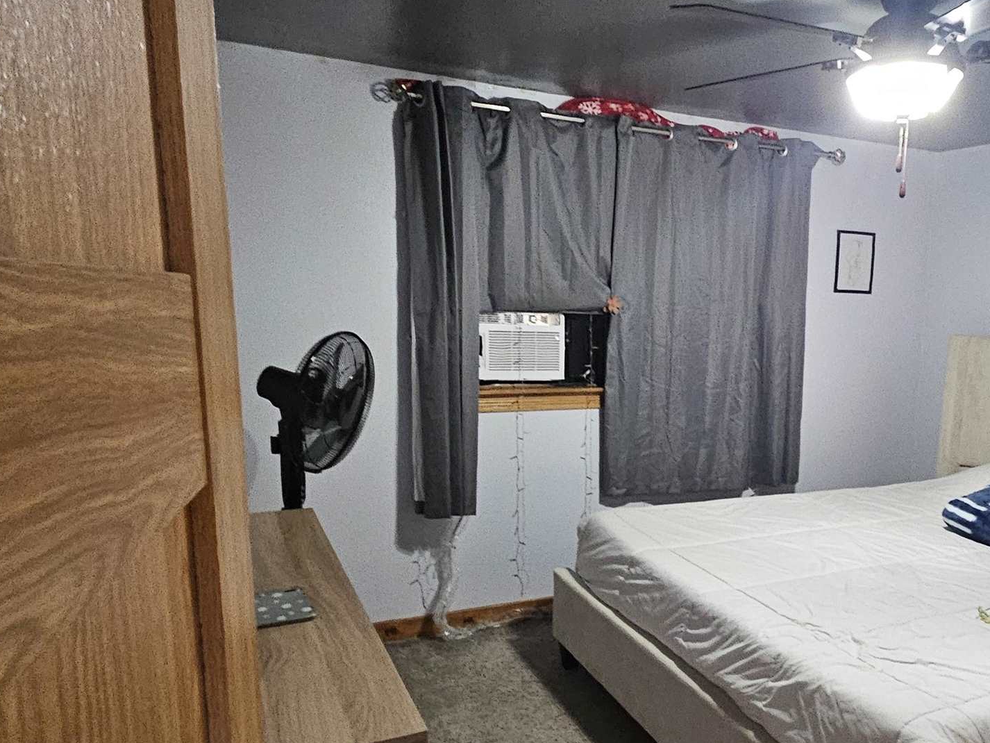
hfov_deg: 61.0
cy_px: 462
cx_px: 703
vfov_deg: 49.3
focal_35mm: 28
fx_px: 801
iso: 800
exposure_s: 1/24
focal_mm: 2.2
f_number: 2.2
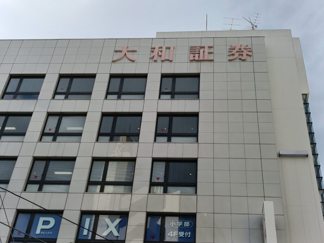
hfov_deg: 38.2
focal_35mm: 50
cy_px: 122
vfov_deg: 29.1
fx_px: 468
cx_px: 162
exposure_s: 1/471
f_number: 1.7
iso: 50
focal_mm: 4.7
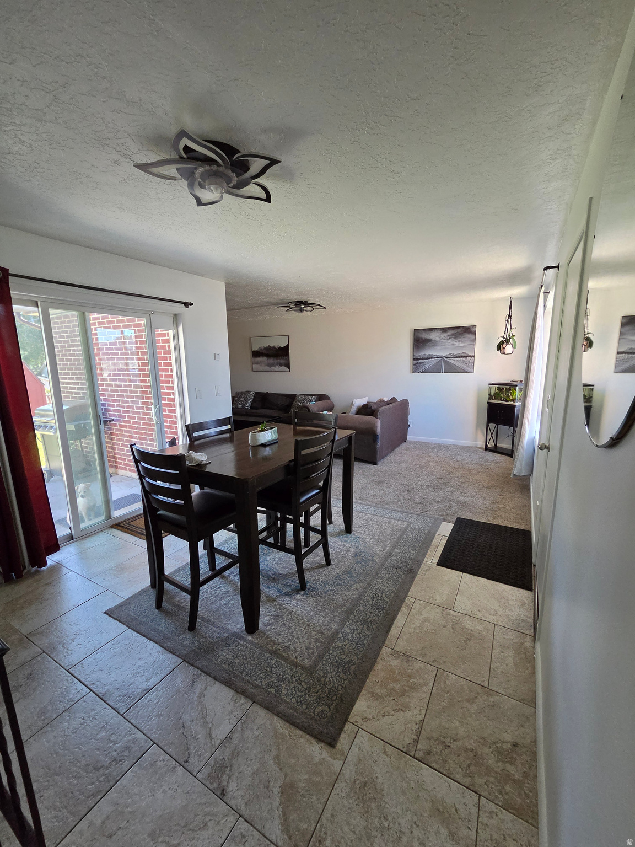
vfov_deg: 106.2
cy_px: 424
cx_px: 318
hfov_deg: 89.9
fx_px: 318
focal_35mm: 13
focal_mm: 2.2
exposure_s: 1/120
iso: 320
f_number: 2.2
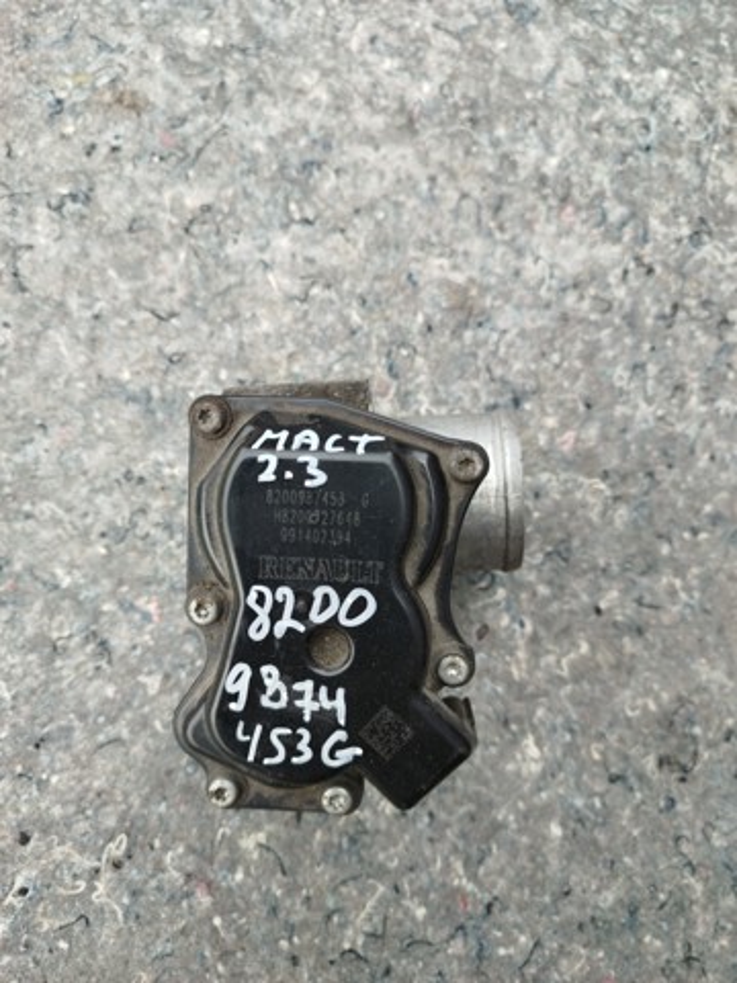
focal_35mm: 24
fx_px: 681
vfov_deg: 71.6
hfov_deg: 56.8
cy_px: 492
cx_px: 368
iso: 50
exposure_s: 1/100
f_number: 1.7
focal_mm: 5.31
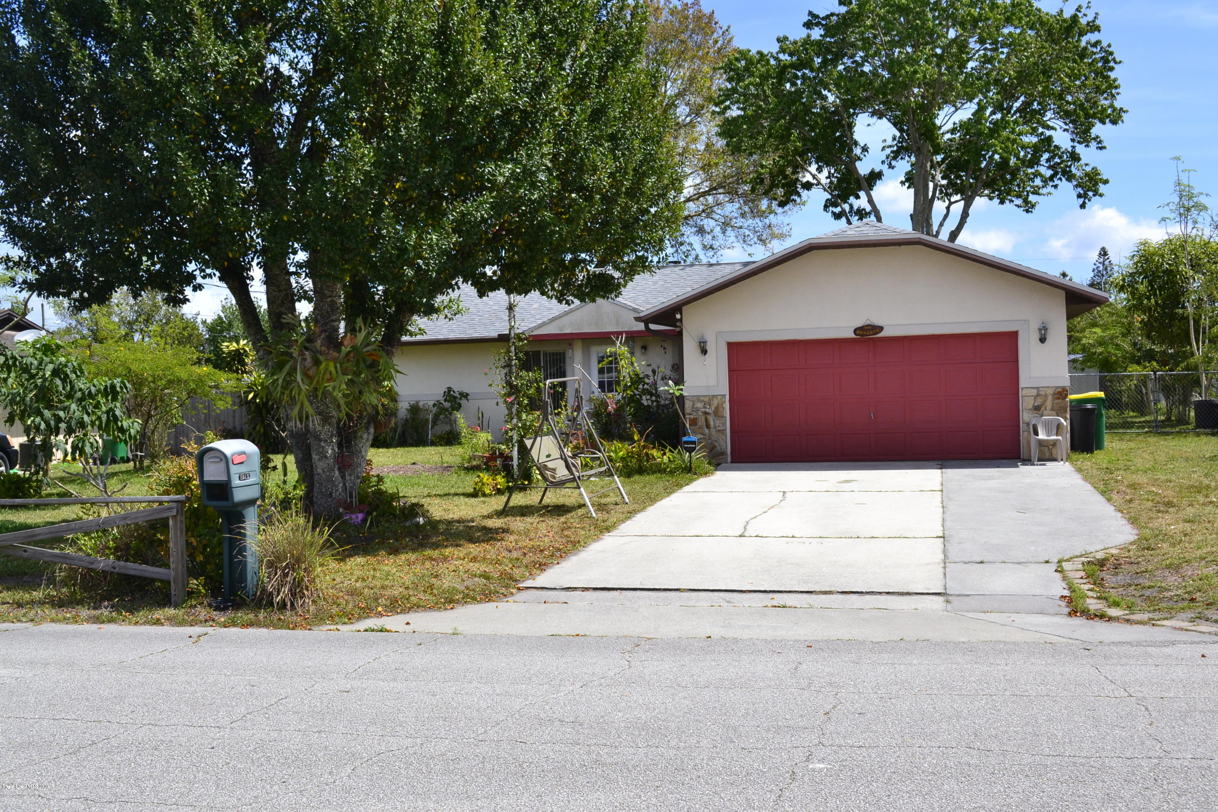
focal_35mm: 39
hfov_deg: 49.6
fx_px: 1319
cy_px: 406
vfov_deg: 34.2
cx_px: 609
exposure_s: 1/400
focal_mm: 26
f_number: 11
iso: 400
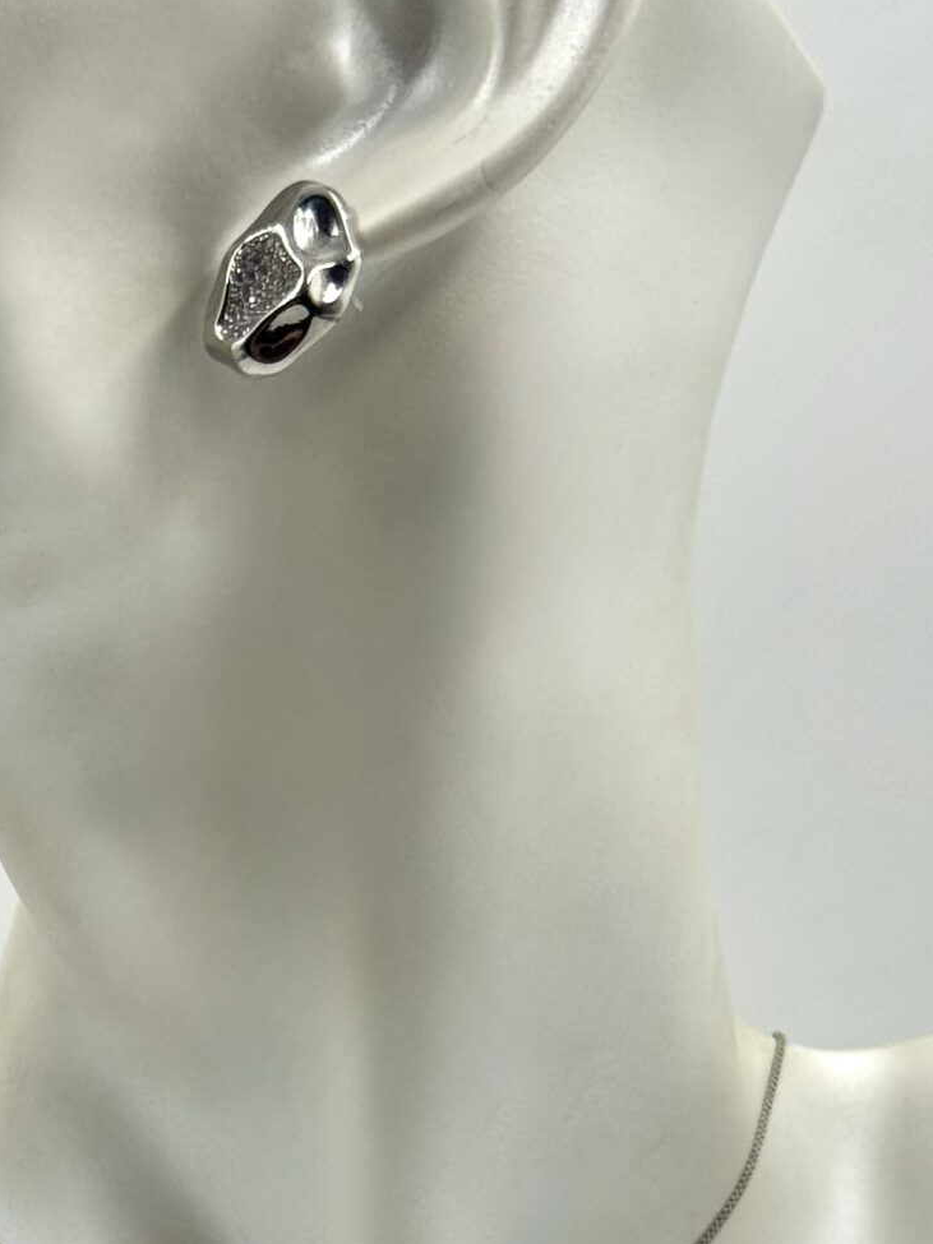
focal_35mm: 126
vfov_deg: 15.4
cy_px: 1159
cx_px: 221
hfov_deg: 11.7
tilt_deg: -12.1
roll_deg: +1.4
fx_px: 4529
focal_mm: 6.76
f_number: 1.78
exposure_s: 1/1238
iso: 64
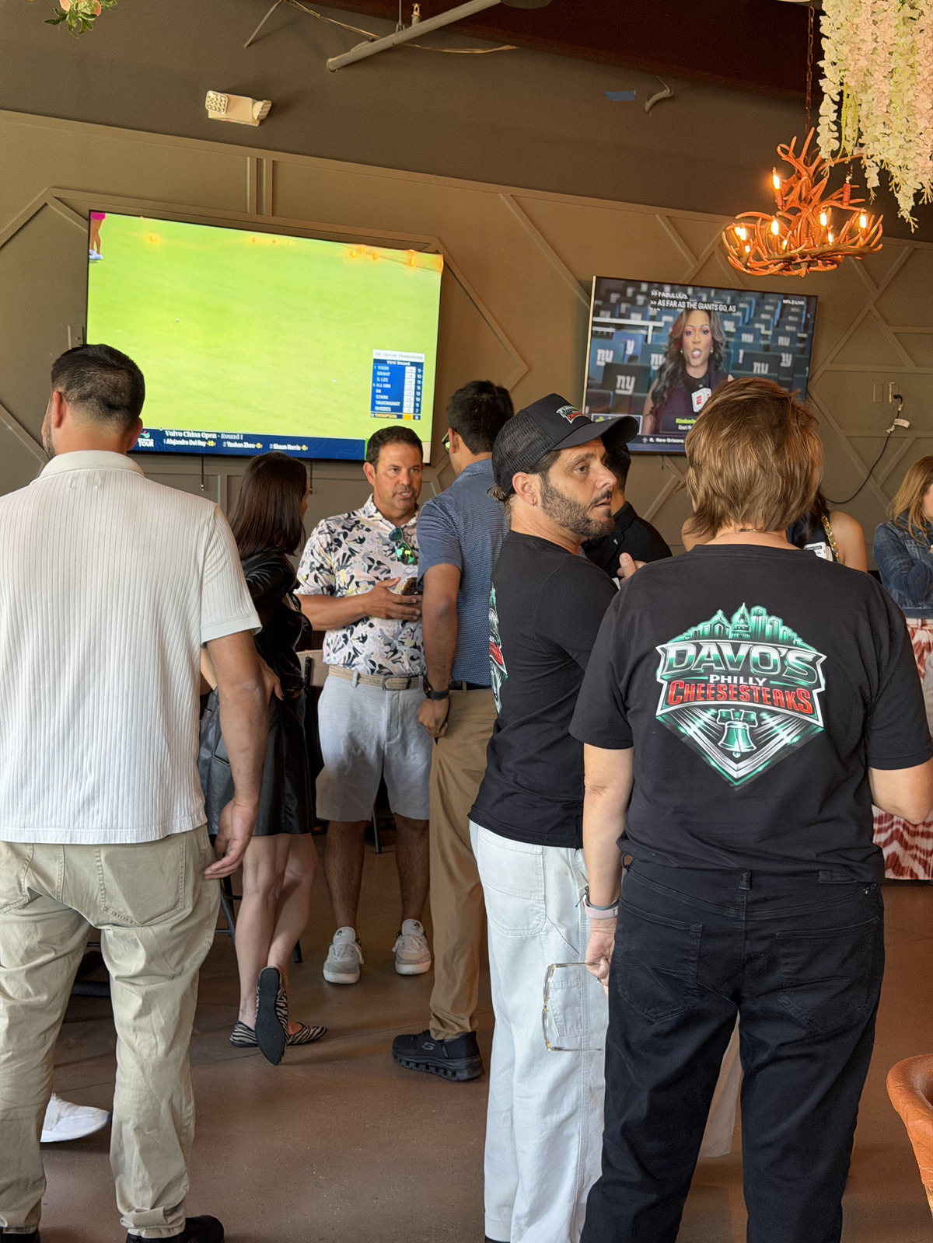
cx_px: 466
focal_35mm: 48
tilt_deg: -2.9
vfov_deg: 39.7
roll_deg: -2.2
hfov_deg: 30.3
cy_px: 622
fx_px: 1725
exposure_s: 1/60
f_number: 1.78
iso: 250
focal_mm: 6.76
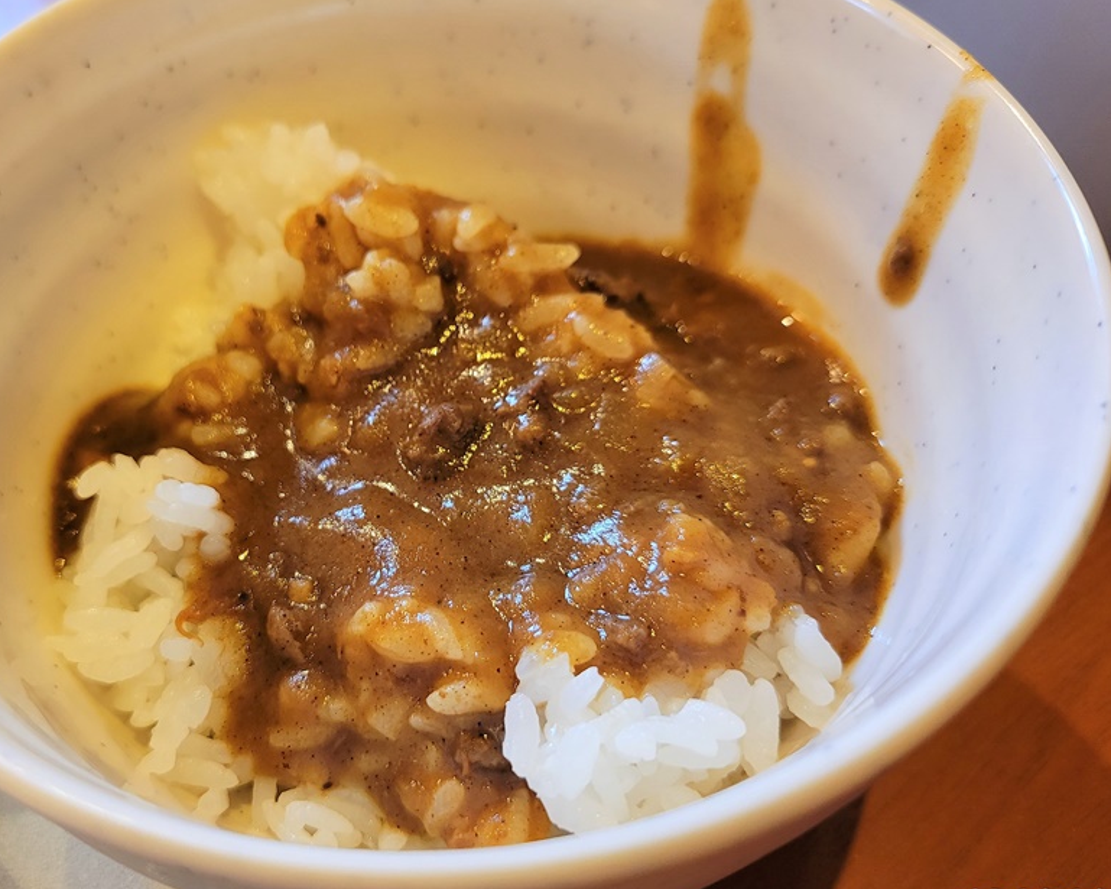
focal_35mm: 33
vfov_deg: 44.5
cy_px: 425
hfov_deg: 53.5
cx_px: 406
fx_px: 1085
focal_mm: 5.4
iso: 250
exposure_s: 1/50
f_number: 1.8
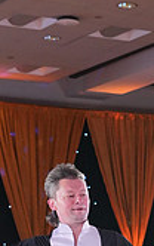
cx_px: 215
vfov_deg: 11.3
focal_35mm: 178
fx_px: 1193
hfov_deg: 7.3
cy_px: 360
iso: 2000
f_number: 4
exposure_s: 1/400
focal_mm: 50
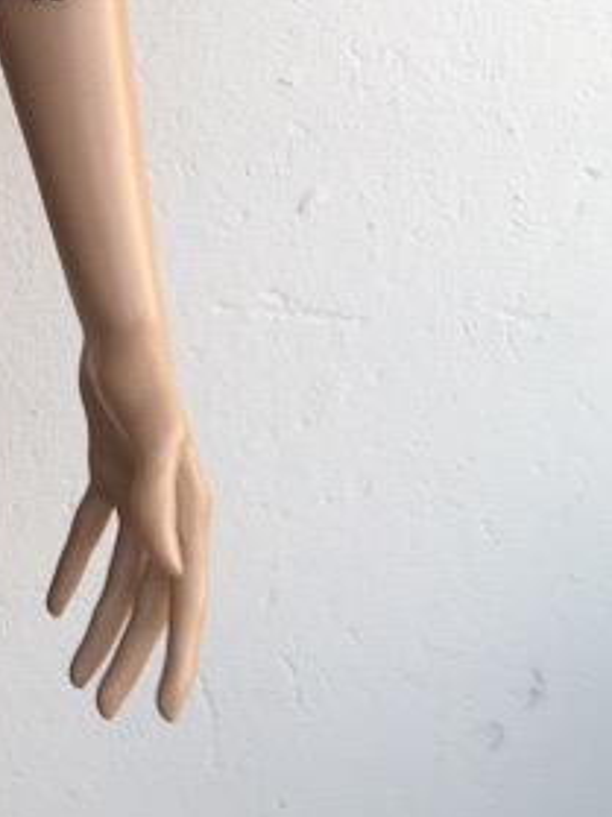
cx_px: -343
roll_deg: +0.9
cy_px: -47
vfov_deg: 18.3
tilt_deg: -13.1
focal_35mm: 104
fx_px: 2453
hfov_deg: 13.3
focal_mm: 4.15
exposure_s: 1/50
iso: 25
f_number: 2.2
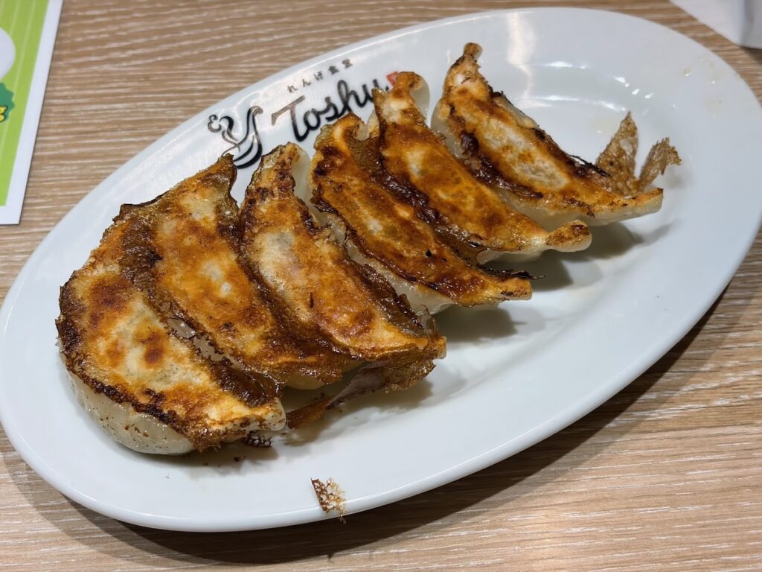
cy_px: 286
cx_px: 381
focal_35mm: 52
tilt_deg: -50.9
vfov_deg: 28.0
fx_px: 1145
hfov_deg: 36.8
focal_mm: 5.96
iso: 25
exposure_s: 1/146
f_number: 1.6
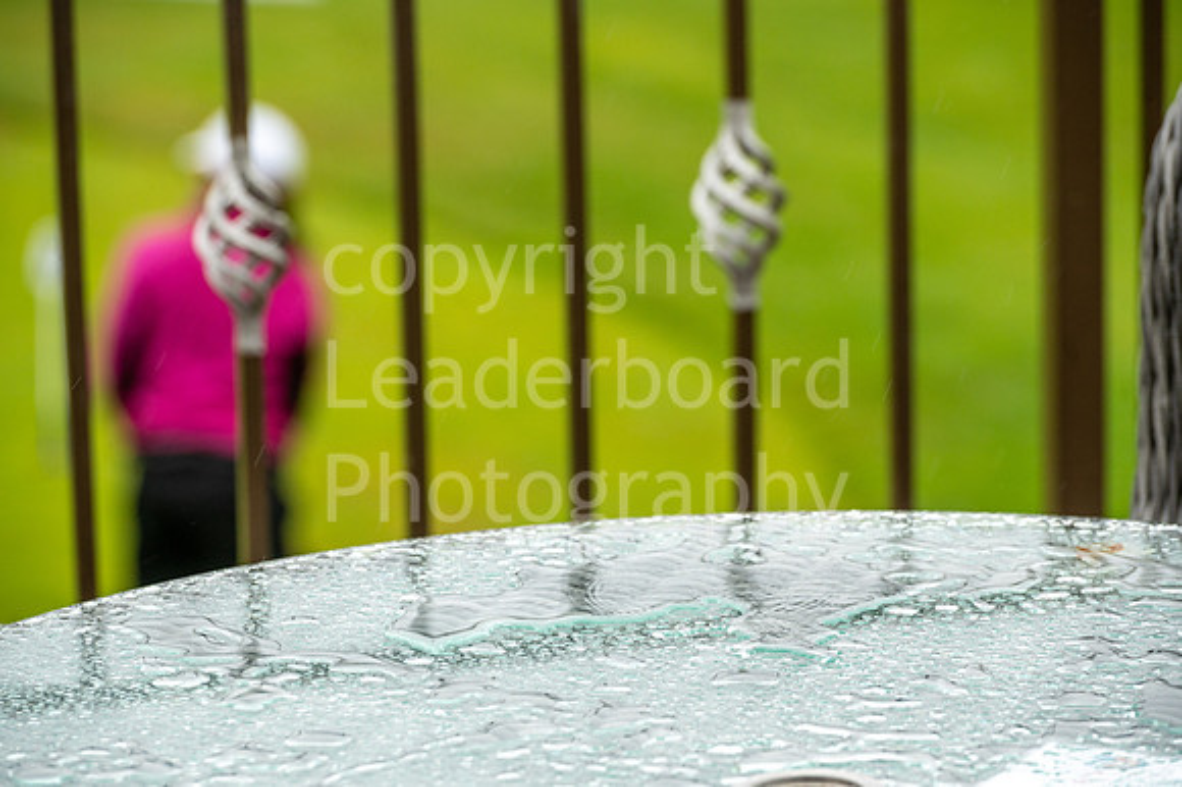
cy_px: 394
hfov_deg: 10.3
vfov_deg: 6.9
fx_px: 6563
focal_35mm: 200
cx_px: 591
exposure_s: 1/320
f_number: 7.1
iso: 500
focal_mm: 200
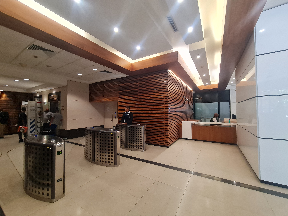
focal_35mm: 13
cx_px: 144
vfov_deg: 89.9
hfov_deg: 106.2
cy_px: 108
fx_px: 108
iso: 250
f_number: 2.2
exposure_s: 1/50
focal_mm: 2.2
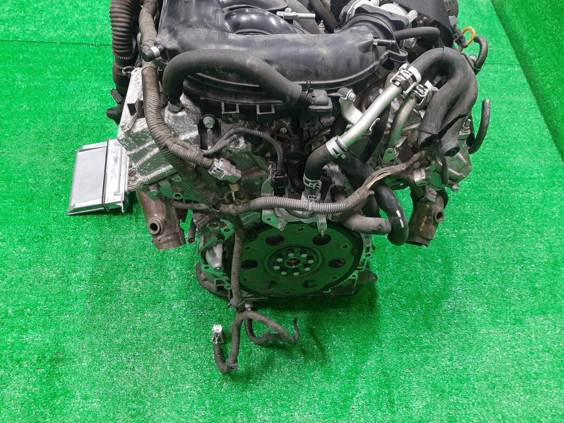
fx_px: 424
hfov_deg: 67.3
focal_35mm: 26
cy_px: 212
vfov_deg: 53.1
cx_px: 282
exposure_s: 1/50
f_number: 1.7
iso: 229
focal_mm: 3.93
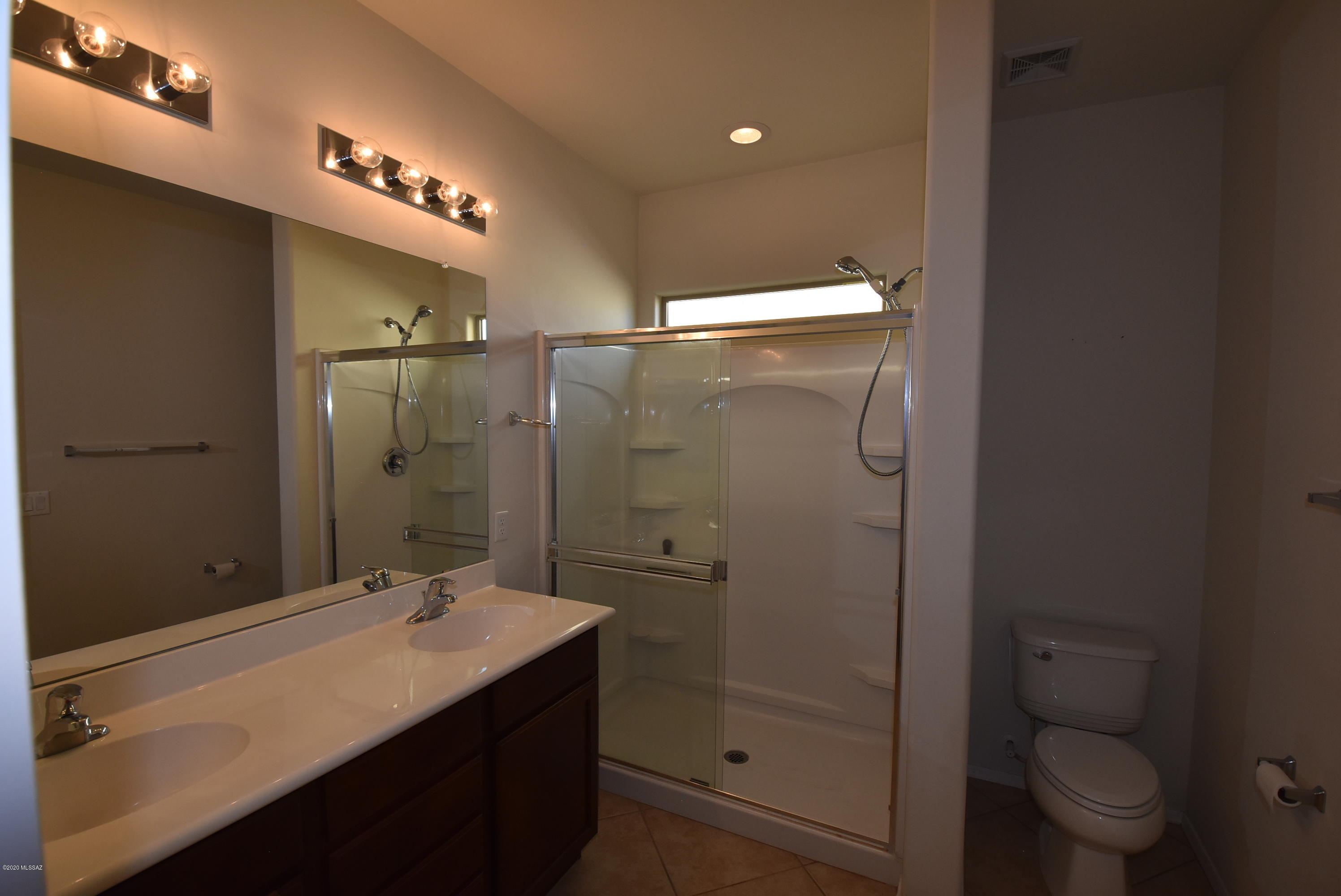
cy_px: 448
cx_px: 670
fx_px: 559
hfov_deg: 100.3
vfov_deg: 77.4
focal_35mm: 15
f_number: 5.6
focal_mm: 10
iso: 400
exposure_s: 1/125
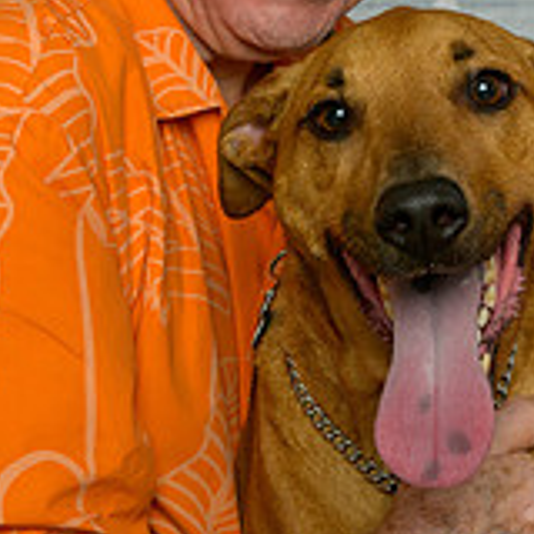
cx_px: 431
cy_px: 130
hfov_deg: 15.1
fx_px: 2007
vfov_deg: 15.1
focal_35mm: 115
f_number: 10
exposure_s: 1/160
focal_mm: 48
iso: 400
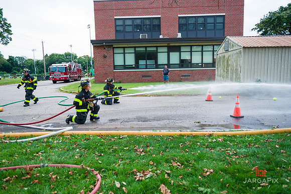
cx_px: 146
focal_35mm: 26
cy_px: 97
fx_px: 210
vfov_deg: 49.5
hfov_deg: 69.4
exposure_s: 1/200
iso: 1000
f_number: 3.2
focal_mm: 26
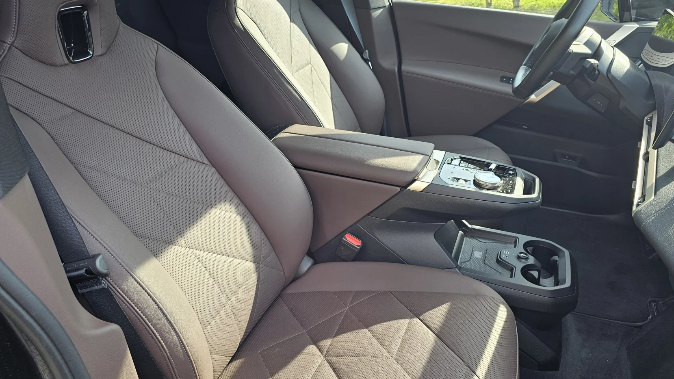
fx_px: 518
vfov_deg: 40.2
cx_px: 356
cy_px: 185
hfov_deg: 66.0
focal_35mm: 29
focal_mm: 6.3
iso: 40
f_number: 1.7
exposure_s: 1/180
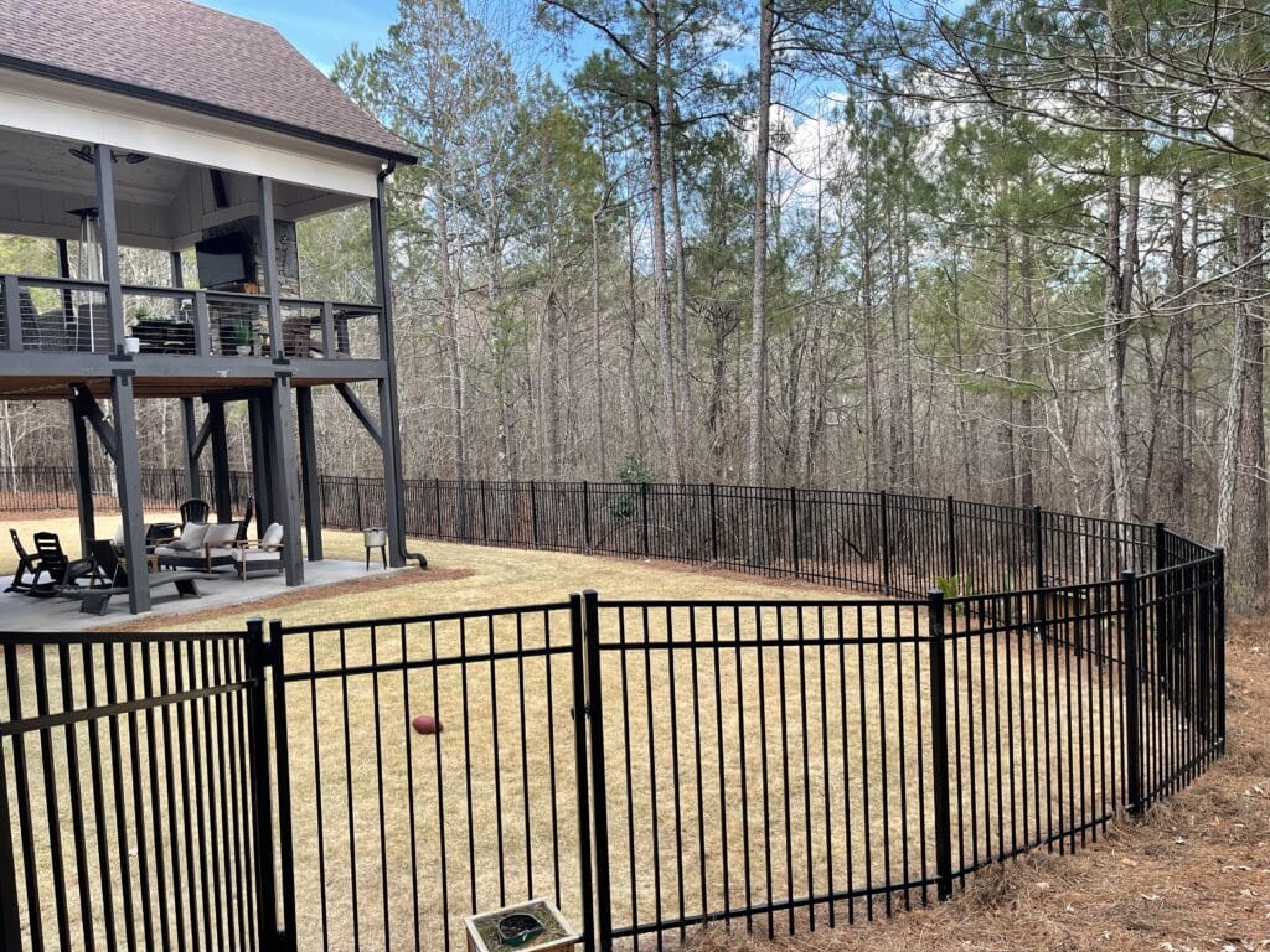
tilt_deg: -5.1
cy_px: 476
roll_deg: +2.9
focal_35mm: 26
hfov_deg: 67.3
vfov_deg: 53.1
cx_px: 635
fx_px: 954
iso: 40
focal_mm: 5.1
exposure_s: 1/257
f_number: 1.6
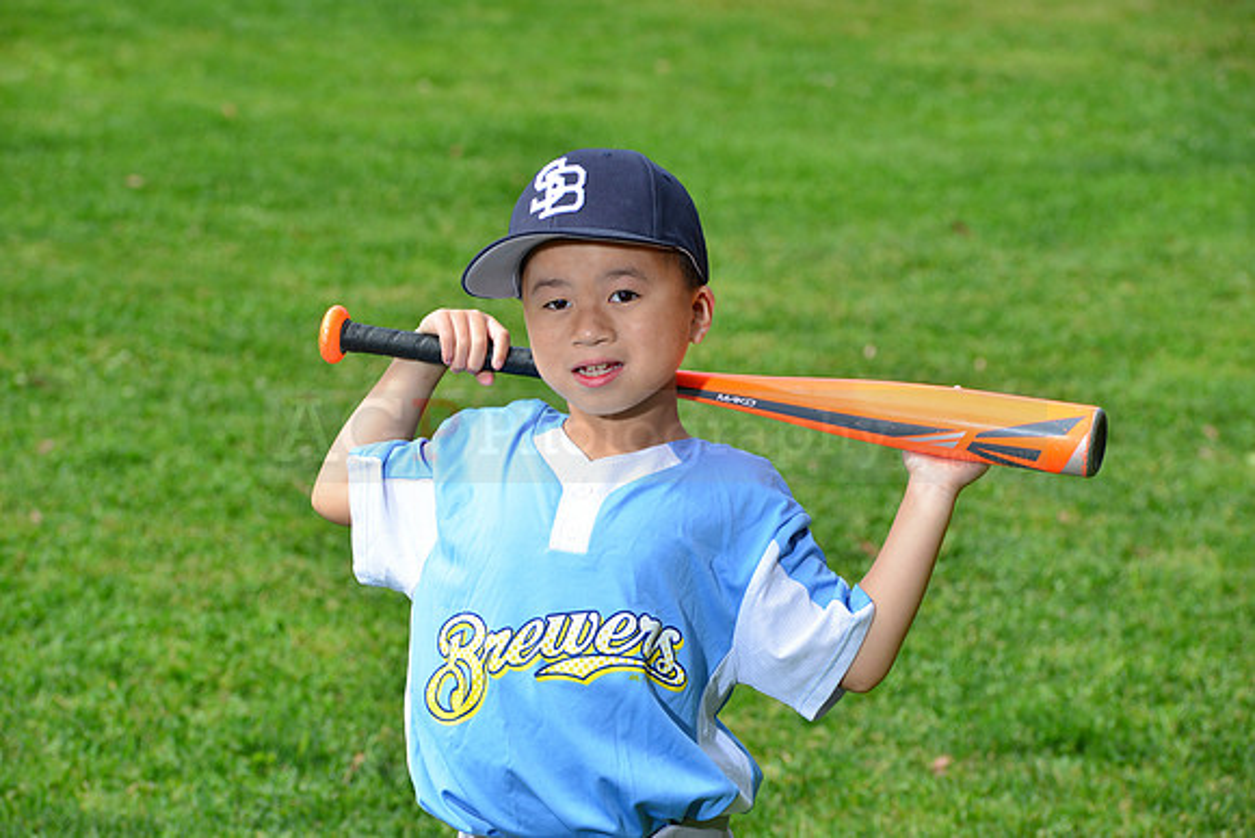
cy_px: 419
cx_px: 628
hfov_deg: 14.2
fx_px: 5056
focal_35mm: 145
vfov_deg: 9.5
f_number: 11
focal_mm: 145
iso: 200
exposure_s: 1/200
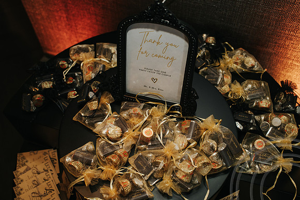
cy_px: 100
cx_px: 150
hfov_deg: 54.5
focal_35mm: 35
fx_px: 291
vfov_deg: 37.8
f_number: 3.5
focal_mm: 35
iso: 1000
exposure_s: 1/200
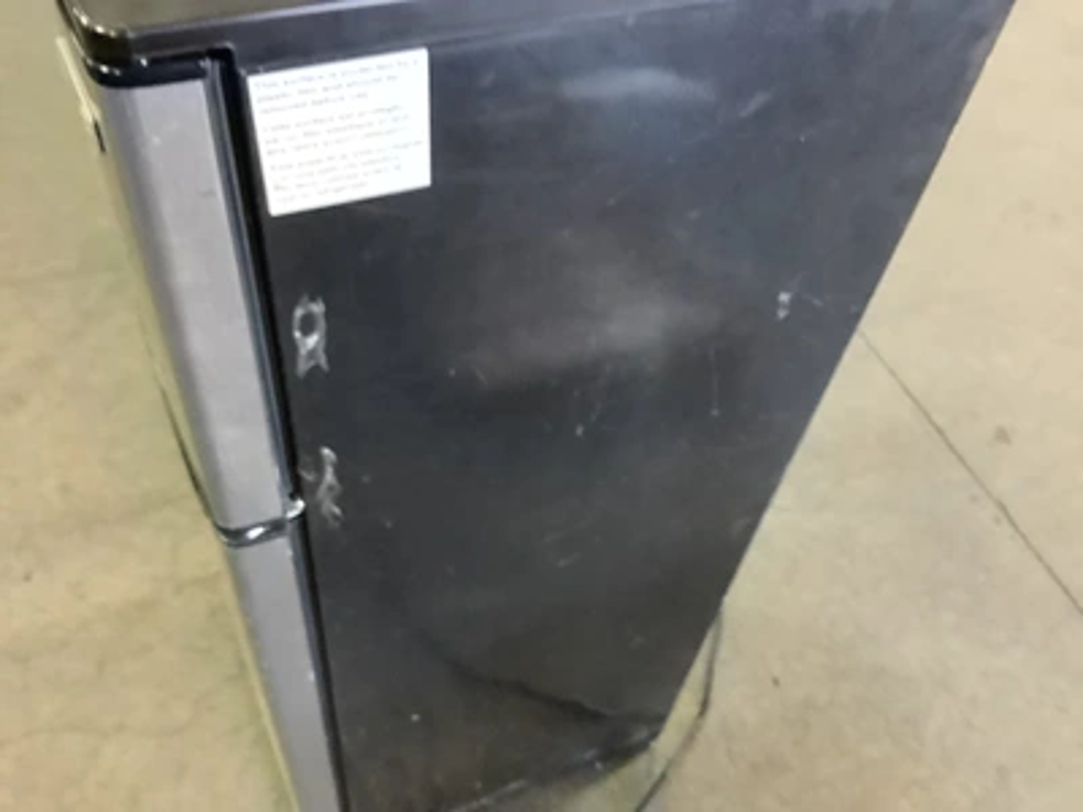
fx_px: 970
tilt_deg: -47.8
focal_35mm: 31
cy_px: 406
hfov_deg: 58.4
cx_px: 542
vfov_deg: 45.4
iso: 640
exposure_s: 1/30
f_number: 2.4
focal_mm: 3.3
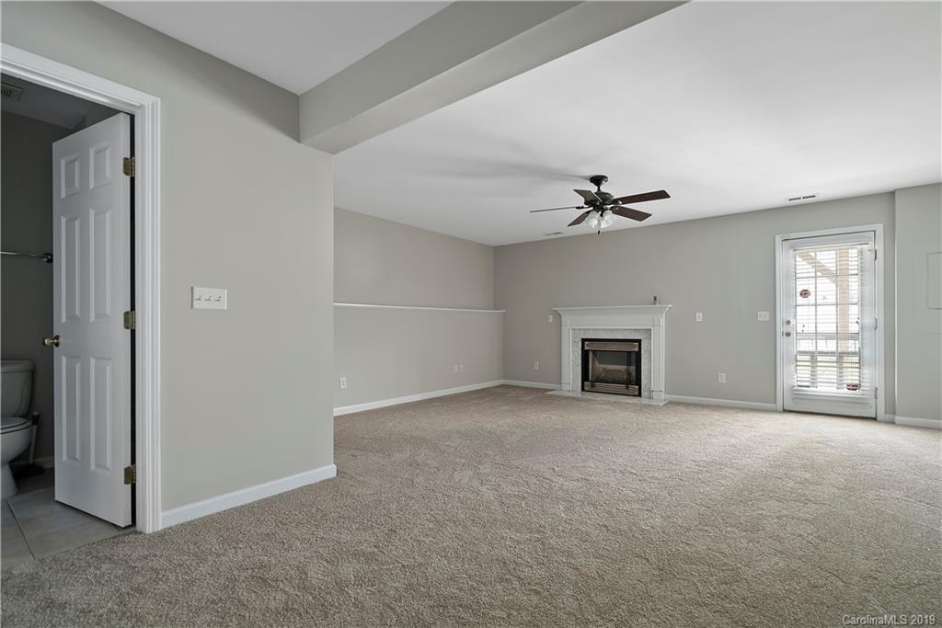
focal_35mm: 16
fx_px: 419
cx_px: 471
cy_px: 314
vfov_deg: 73.8
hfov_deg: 96.7
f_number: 7.1
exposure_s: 3.2
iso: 250
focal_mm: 16
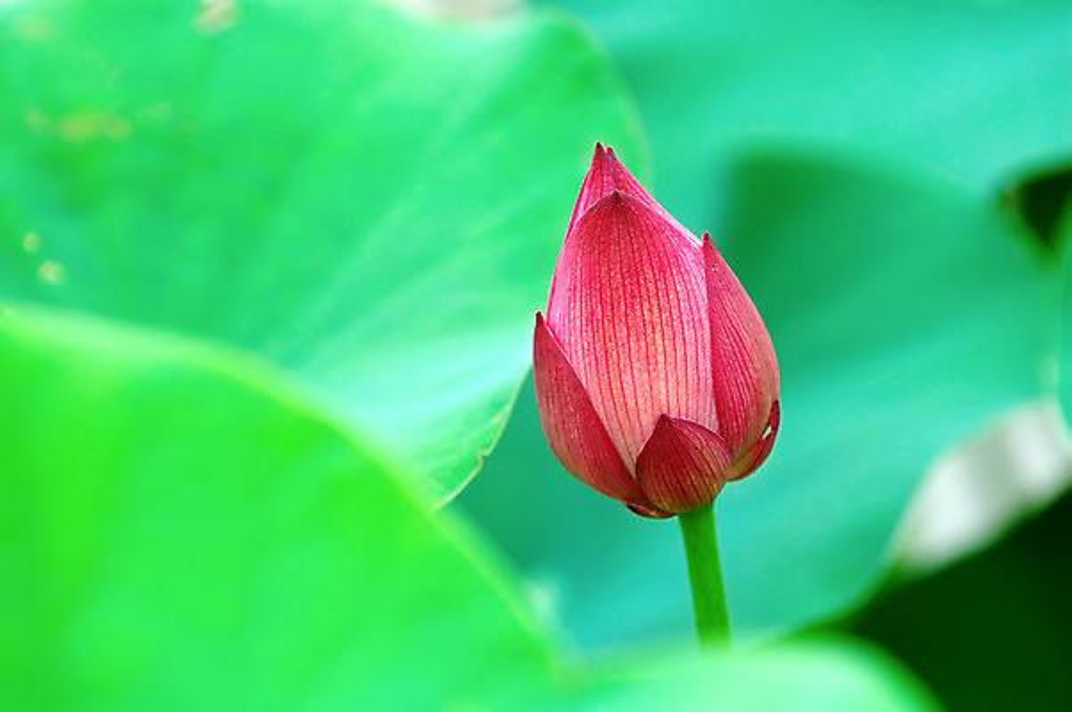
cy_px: 356
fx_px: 8924
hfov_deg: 6.9
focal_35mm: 300
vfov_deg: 4.6
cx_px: 536
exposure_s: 1/250
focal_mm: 200
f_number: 5.6
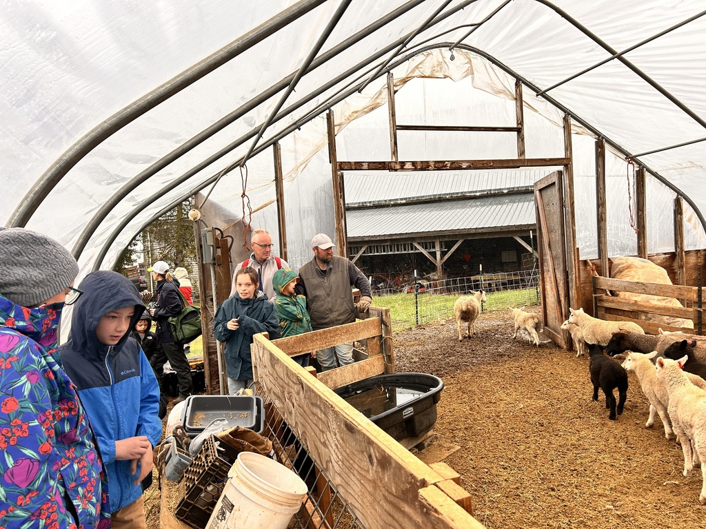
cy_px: 264
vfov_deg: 53.1
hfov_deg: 67.3
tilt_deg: -4.8
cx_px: 353
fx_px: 530
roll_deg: +3.3
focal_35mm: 26
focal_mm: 5.7
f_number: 1.5
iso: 50
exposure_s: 1/339
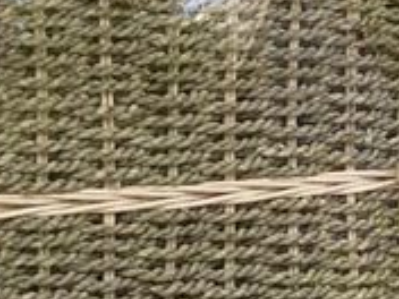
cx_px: 681
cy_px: 236
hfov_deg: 7.6
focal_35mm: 252
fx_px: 2905
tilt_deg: -8.5
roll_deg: -1.2
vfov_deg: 5.9
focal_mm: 6
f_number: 2
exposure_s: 1/284
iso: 20
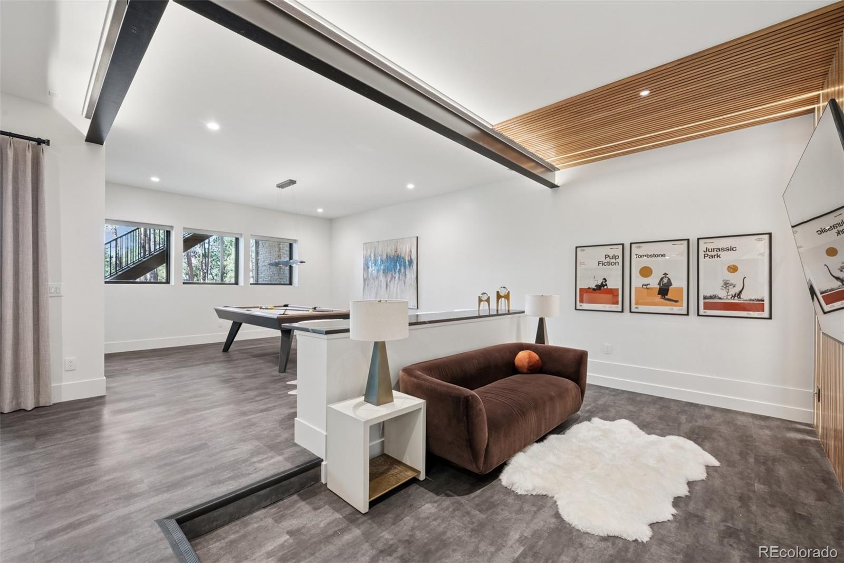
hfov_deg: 100.4
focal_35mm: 15
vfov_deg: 77.3
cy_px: 282
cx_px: 422
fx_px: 352
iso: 100
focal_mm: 15
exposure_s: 1.6
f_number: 11
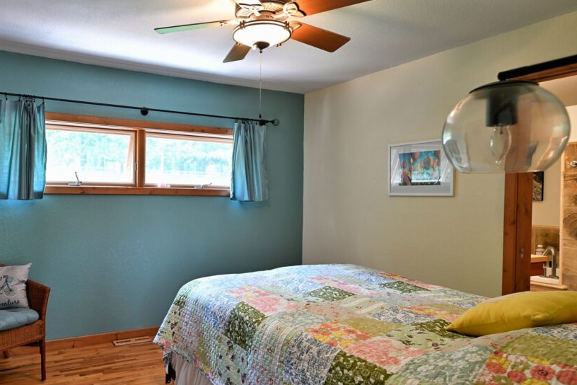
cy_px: 200
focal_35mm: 26
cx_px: 173
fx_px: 412
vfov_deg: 50.0
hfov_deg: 67.1
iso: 400
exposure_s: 1/10
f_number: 5.6
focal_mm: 17.5
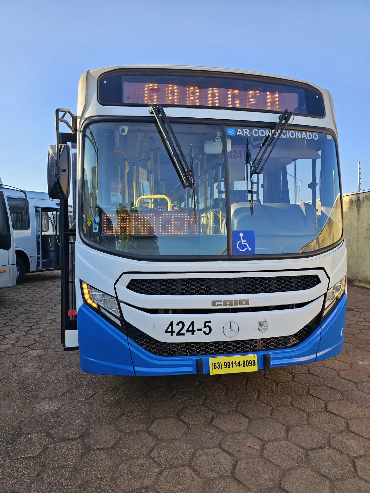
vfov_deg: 73.9
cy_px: 246
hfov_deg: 58.9
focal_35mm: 23
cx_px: 185
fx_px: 328
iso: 10
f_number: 1.7
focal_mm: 6.3
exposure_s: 1/181
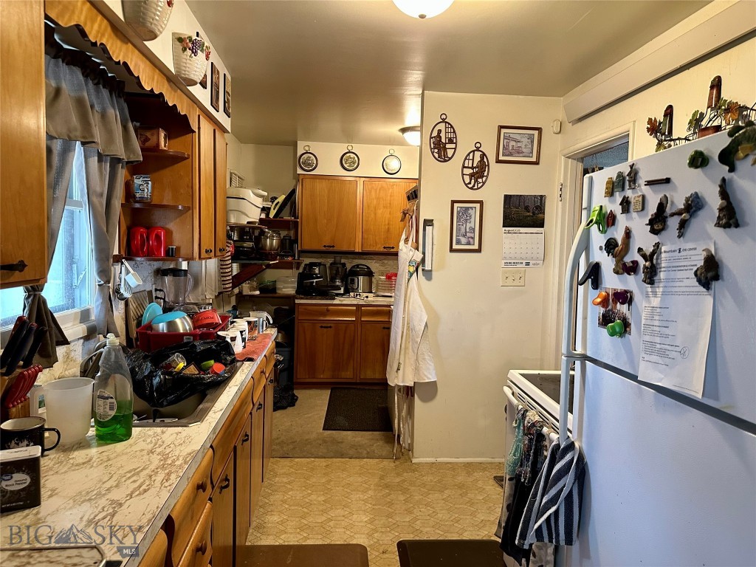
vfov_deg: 56.8
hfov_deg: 71.6
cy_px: 284
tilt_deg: -3.9
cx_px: 378
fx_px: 524
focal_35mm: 24
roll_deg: -2.0
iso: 400
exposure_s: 1/60
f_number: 1.78
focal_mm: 6.86
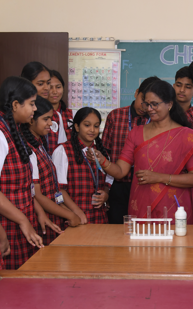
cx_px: 155
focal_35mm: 75
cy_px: 182
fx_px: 631
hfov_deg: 17.2
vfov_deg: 27.4
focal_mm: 34
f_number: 4.5
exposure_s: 1/160
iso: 640
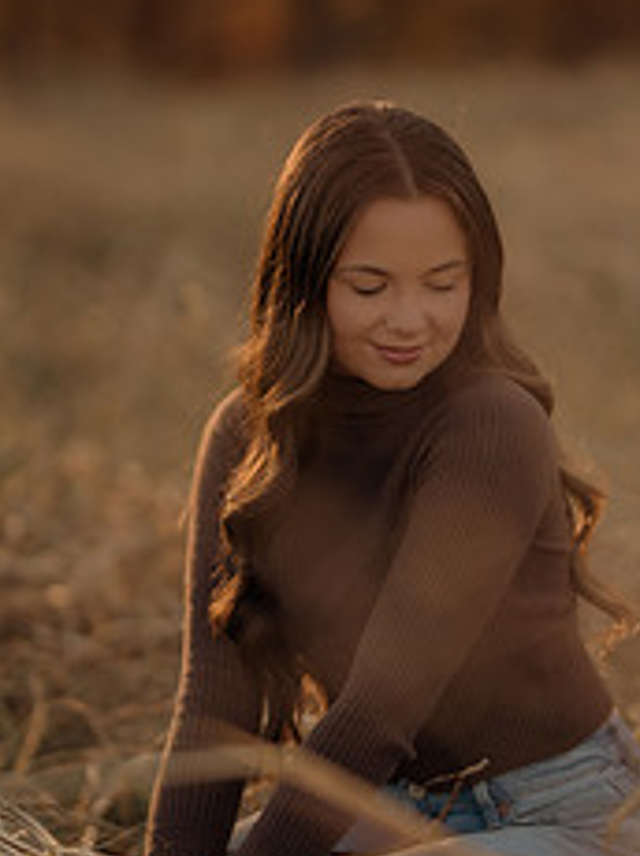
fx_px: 3952
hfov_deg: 9.3
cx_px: 439
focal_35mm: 160
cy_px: 409
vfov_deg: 12.4
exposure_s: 1/1250
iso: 200
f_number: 1.4
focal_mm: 85
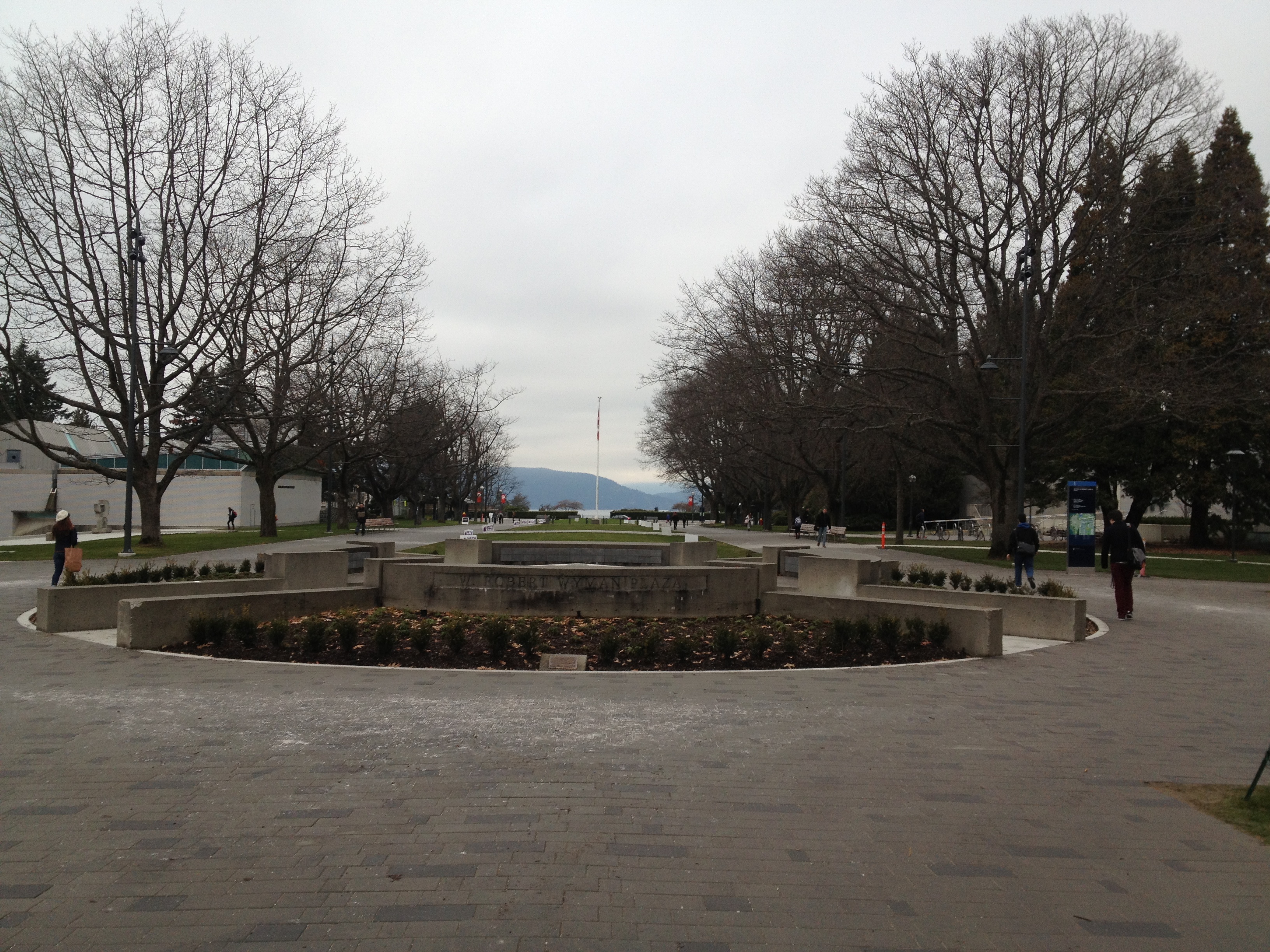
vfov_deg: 40.7
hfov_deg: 52.6
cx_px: 635
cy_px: 476
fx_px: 1284
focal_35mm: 35
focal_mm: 4.28
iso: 50
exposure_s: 1/176
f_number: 2.4
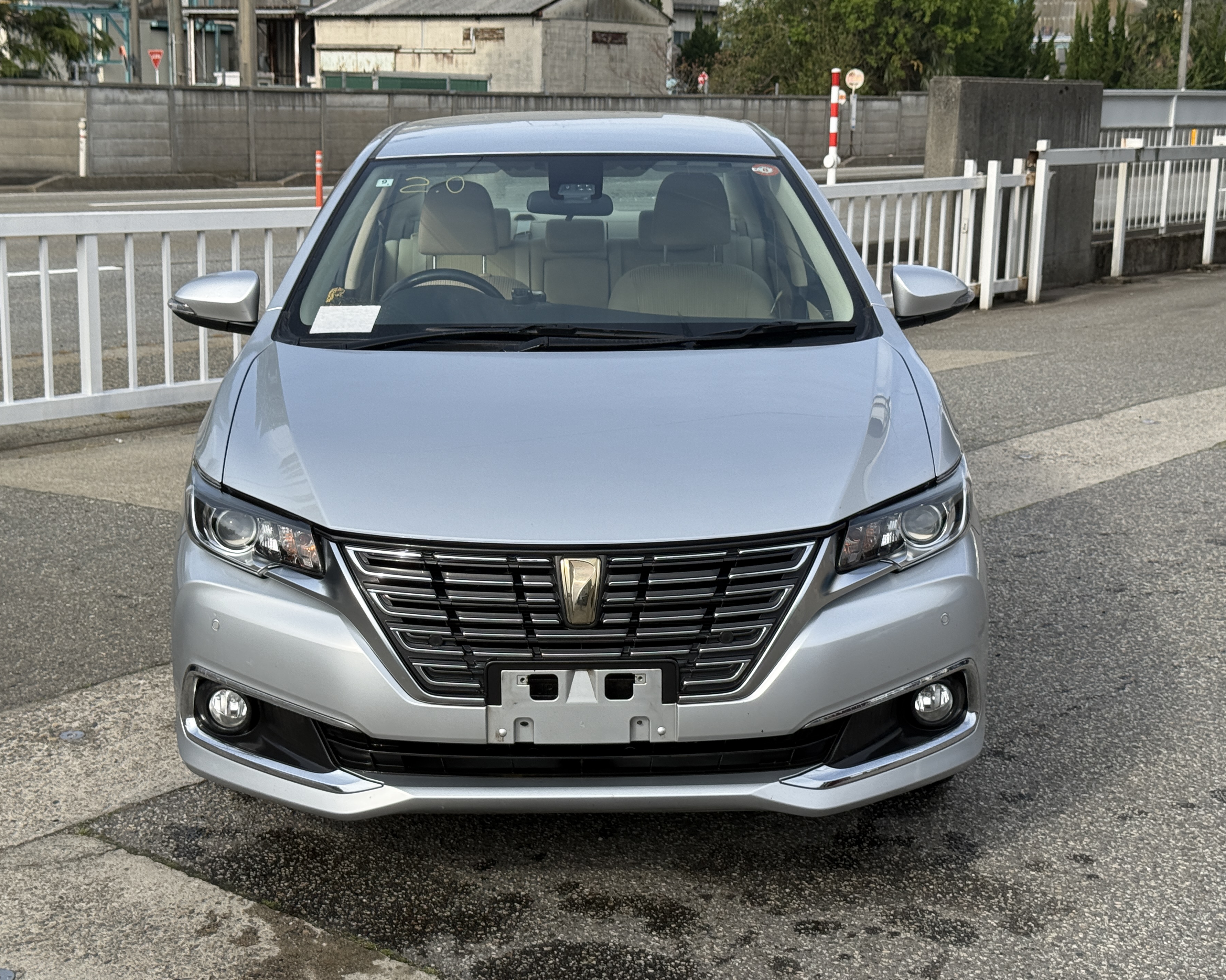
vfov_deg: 28.6
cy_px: 472
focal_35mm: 53
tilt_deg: -11.4
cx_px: 574
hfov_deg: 35.3
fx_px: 1923
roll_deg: -1.5
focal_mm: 6.76
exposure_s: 1/3534
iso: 80
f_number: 1.78
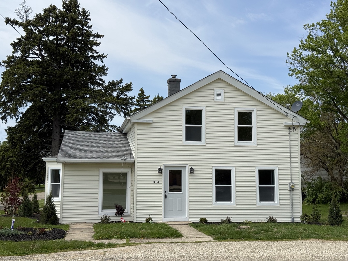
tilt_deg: +5.9
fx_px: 483
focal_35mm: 48
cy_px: 130
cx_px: 174
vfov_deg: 30.3
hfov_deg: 39.7
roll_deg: -0.4
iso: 64
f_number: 1.78
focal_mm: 6.76
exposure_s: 1/6536
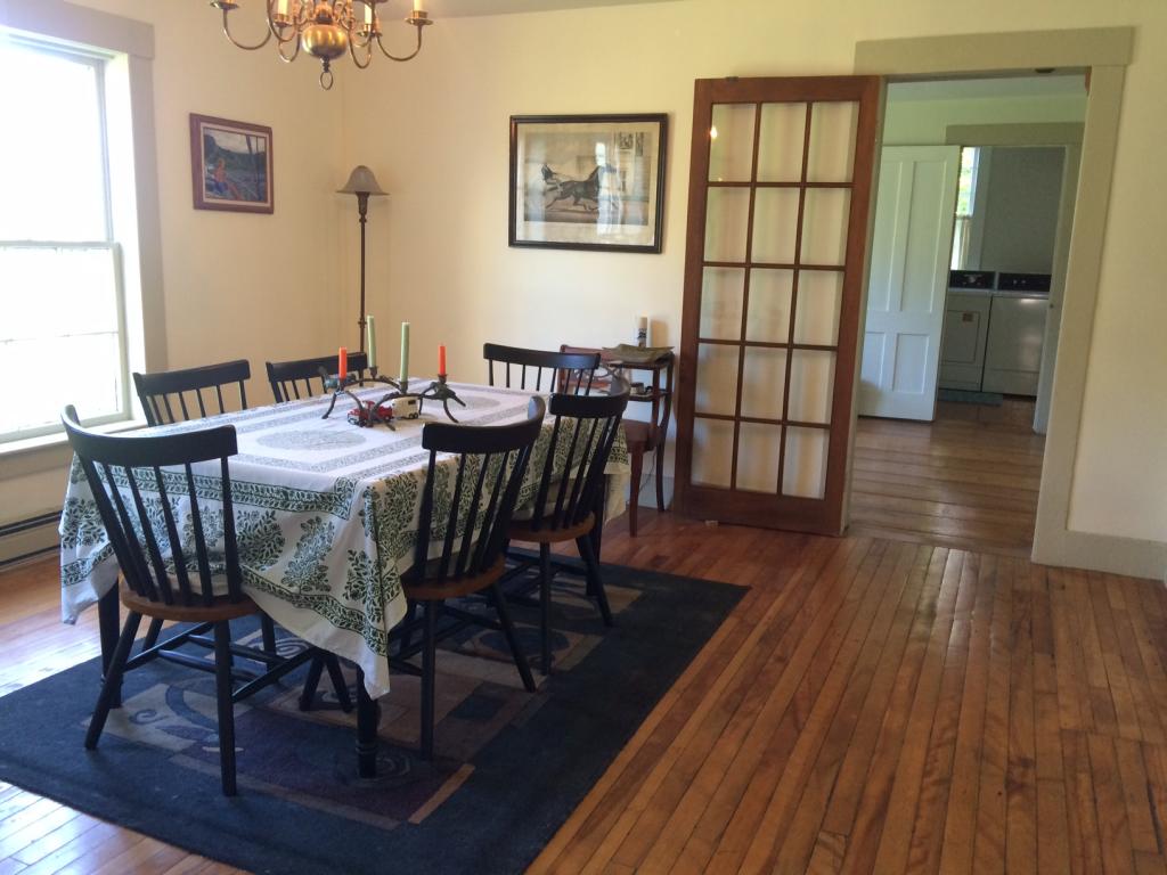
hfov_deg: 61.7
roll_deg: -0.4
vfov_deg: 48.2
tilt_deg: -12.2
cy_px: 438
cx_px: 584
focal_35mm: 29
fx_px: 978
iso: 100
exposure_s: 1/30
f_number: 2.2
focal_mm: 4.15
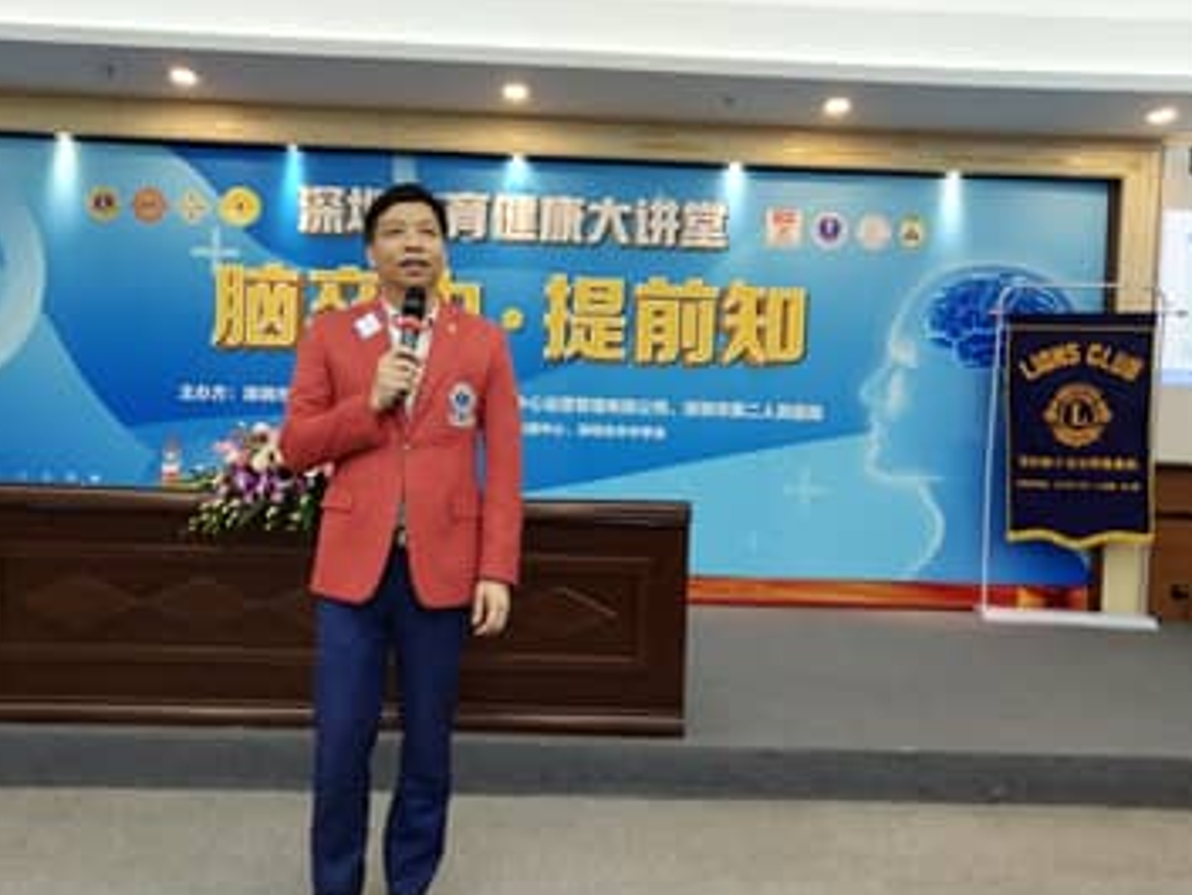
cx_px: 540
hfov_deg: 53.9
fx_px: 1171
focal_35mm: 34
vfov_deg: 41.8
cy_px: 469
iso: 226
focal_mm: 3.95
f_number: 1.8
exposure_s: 1/100
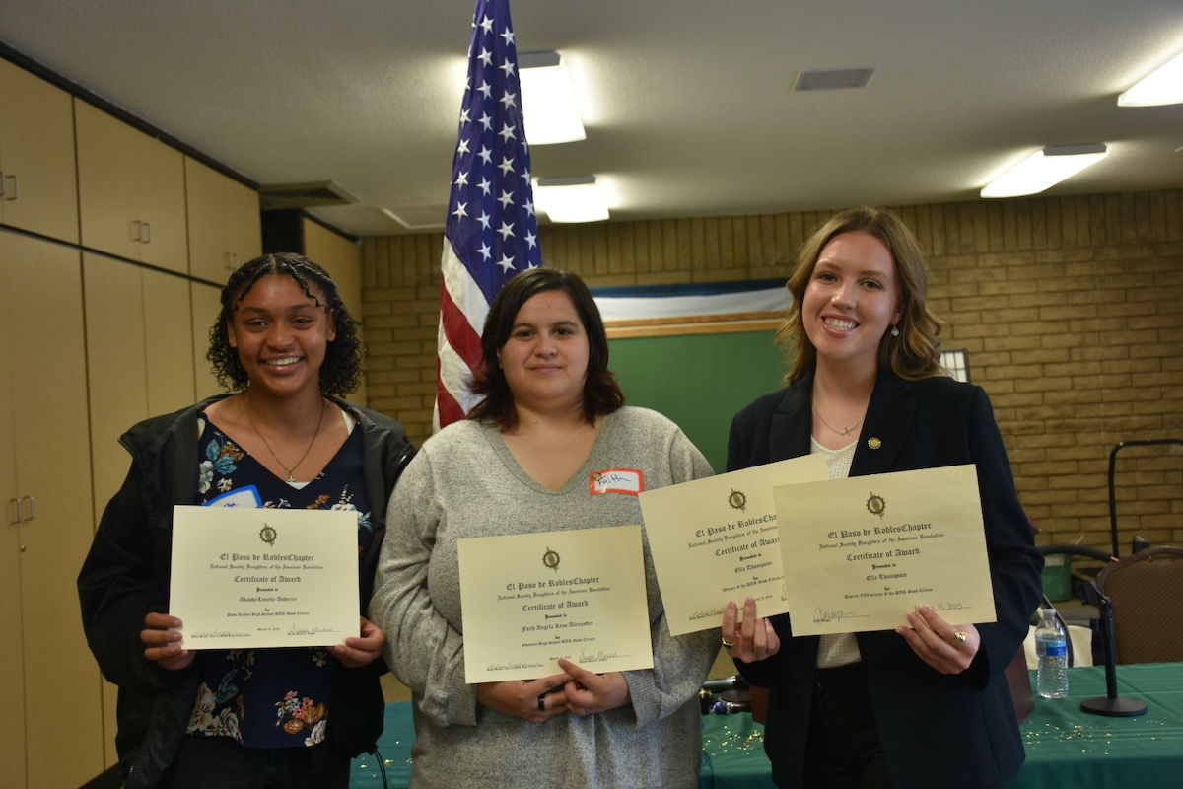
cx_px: 592
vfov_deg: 36.9
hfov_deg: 53.1
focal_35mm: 36
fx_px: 1183
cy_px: 394
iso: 140
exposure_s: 1/25
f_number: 3.8
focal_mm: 24
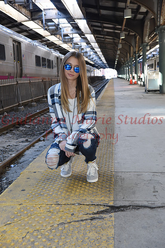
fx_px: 309
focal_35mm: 45
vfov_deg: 43.6
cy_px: 124
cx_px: 82
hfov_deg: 29.9
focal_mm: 45
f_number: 9
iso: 2500
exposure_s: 1/125
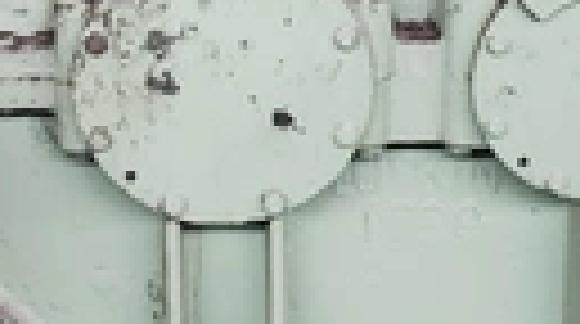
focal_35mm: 88
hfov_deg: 24.0
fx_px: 1351
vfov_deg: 13.4
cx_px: 148
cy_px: -27
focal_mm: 4.3
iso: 250
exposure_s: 1/50
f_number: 2.4
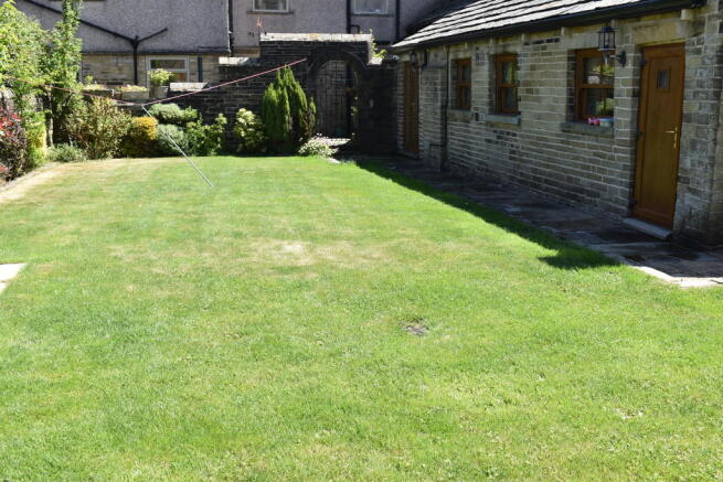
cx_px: 362
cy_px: 241
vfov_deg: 35.5
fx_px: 753
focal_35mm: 38
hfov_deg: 51.3
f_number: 8
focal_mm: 25
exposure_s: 1/250
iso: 200
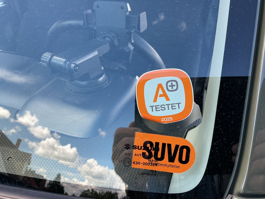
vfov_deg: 48.2
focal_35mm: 29
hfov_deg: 61.7
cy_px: 100
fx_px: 222
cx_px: 132
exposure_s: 1/144
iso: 20
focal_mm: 3
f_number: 1.8
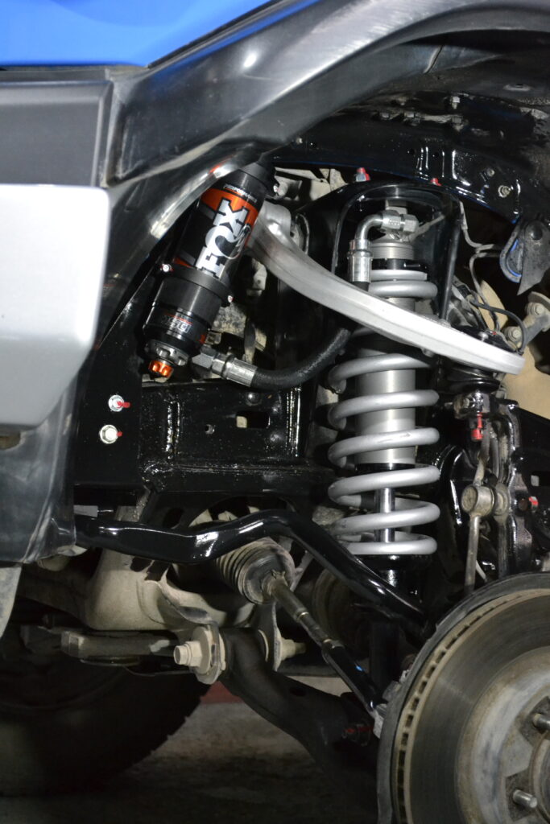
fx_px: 1512
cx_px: 275
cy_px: 412
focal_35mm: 66
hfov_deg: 20.6
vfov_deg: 30.5
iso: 3200
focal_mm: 44
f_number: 5.3
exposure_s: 1/60
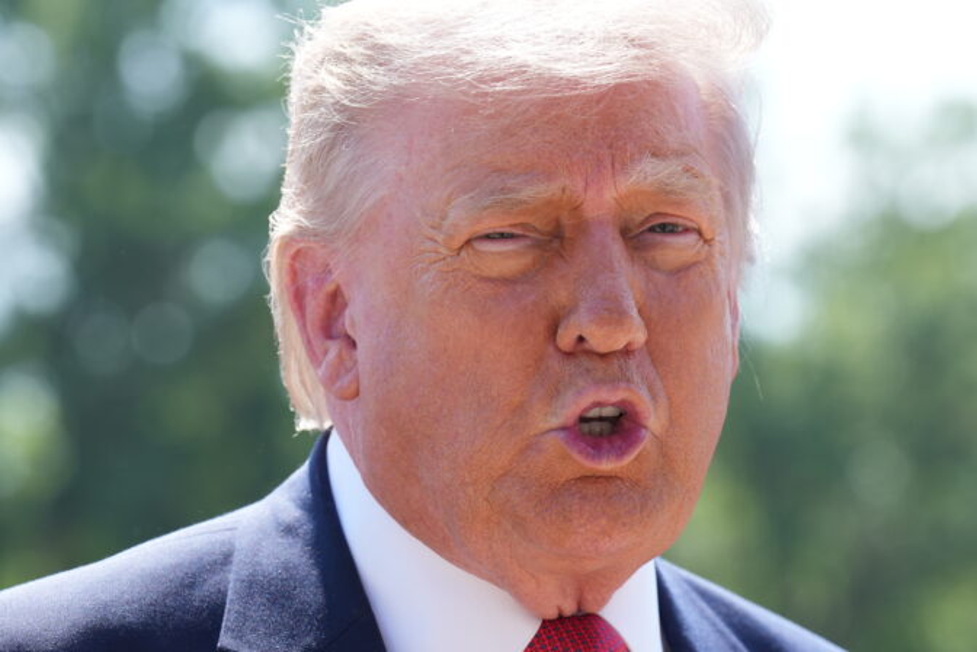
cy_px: 326
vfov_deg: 6.3
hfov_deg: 9.5
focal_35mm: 217
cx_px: 488
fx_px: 5889
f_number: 5.6
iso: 400
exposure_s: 1/640
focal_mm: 145
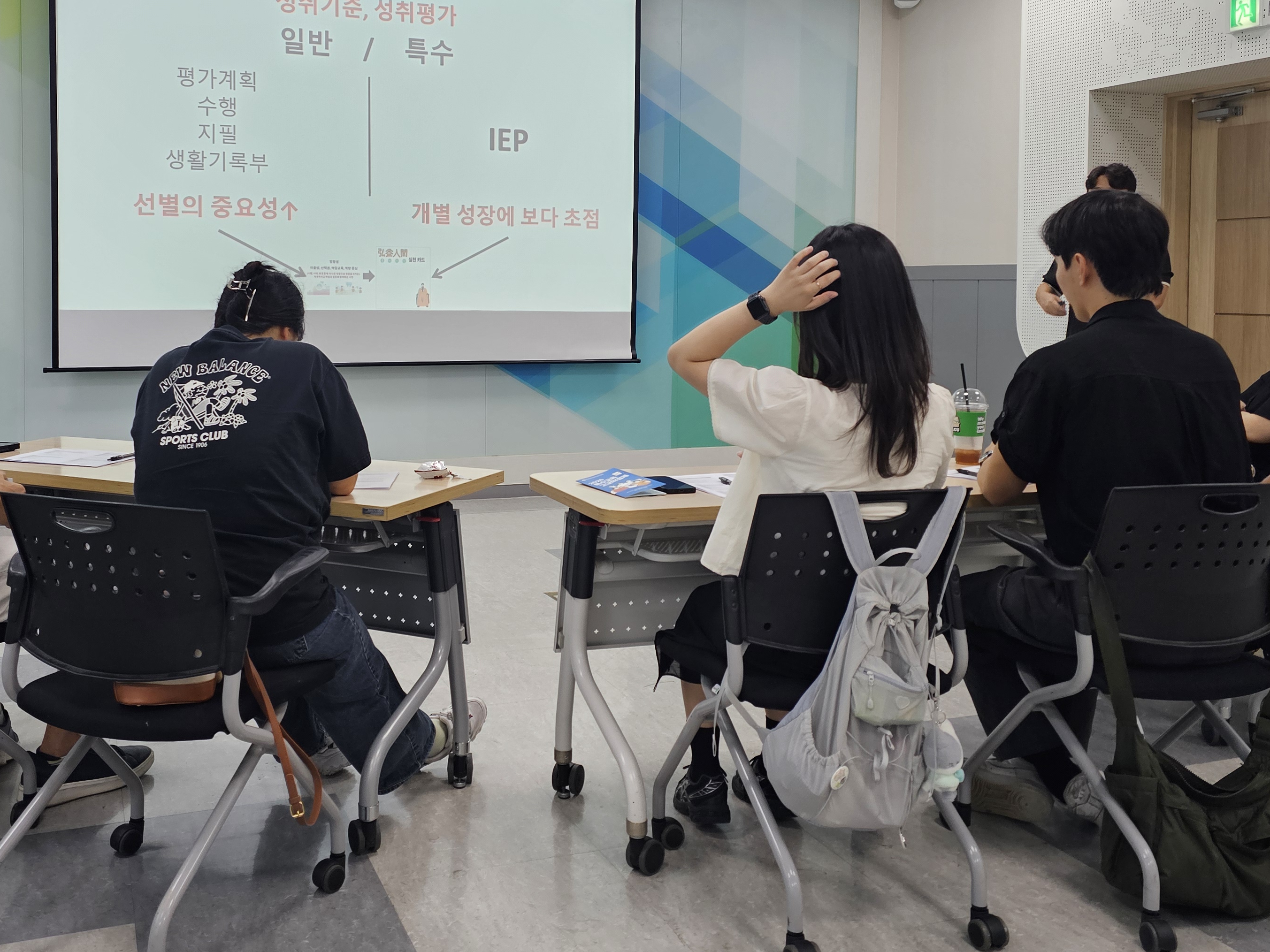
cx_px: 523
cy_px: 312
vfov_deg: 41.2
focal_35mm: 34
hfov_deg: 53.7
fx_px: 1247
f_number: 1.7
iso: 200
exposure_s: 1/120
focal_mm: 6.3
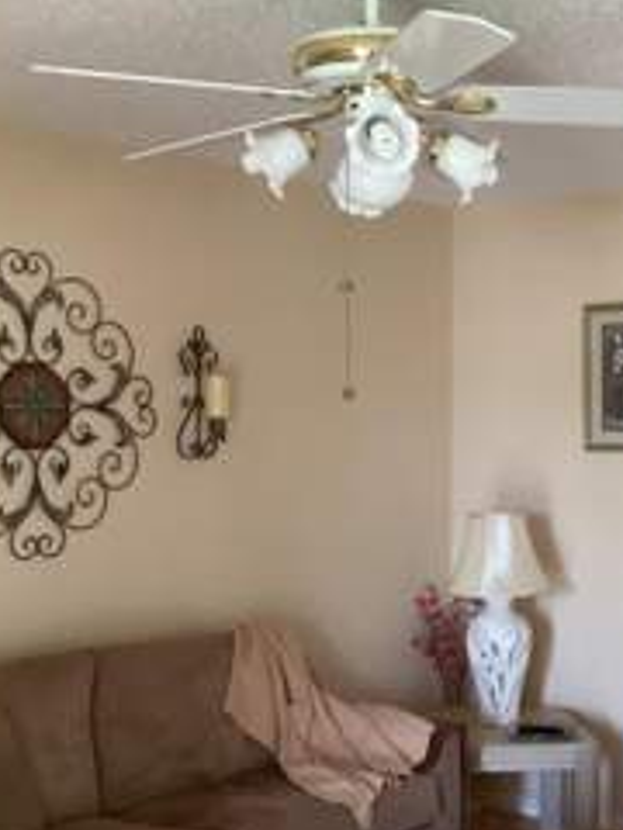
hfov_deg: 23.5
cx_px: 453
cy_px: 531
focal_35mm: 62
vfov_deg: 31.0
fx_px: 1488
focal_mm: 3.3
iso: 400
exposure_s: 1/60
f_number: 2.4
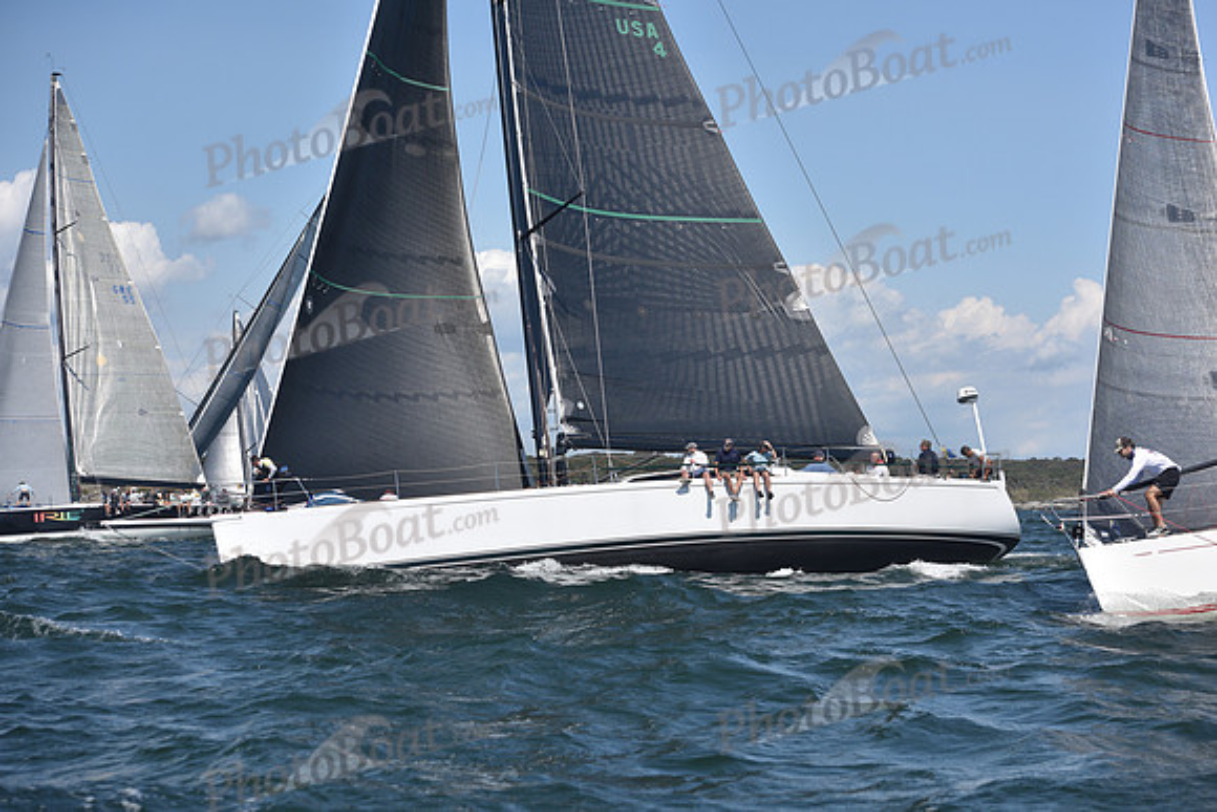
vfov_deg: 19.5
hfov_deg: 28.8
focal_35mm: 70
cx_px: 608
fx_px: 2367
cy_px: 406
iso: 250
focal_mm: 70
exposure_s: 1/1000
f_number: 5.6
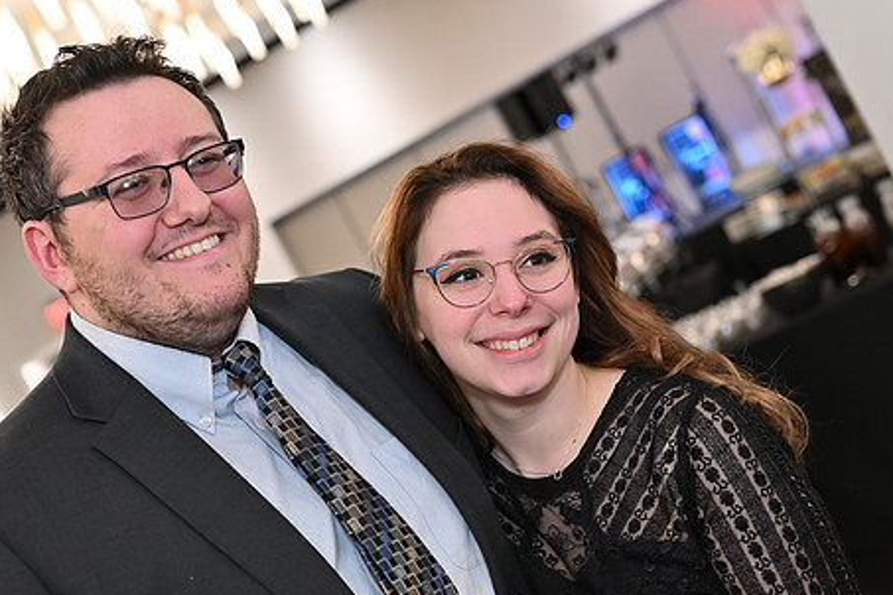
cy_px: 357
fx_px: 1587
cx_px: 375
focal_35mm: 64
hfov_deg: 31.4
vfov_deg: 21.2
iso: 3200
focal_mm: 50
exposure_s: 1/100
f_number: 4
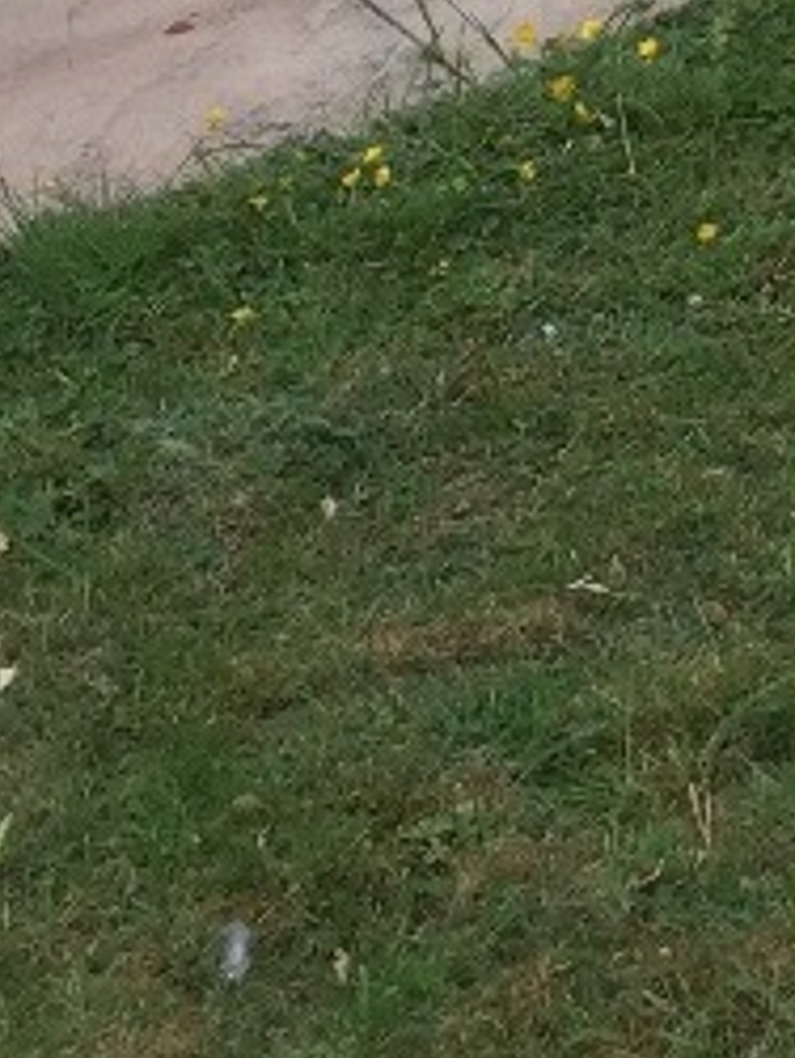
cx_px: 1218
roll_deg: +1.3
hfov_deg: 10.3
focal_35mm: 139
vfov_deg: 12.5
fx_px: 4249
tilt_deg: -15.6
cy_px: -1050
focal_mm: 4.15
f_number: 2.2
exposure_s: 1/176
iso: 32
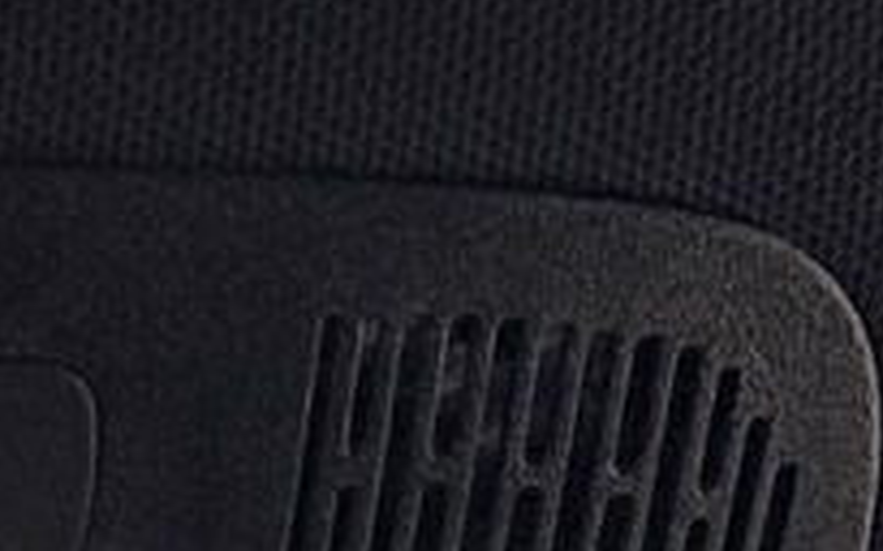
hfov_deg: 5.7
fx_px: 8613
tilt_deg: +15.1
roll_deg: +0.5
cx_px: -1012
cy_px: 1472
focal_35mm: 358
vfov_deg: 3.6
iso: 500
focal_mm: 6.76
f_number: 1.78
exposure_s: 1/40
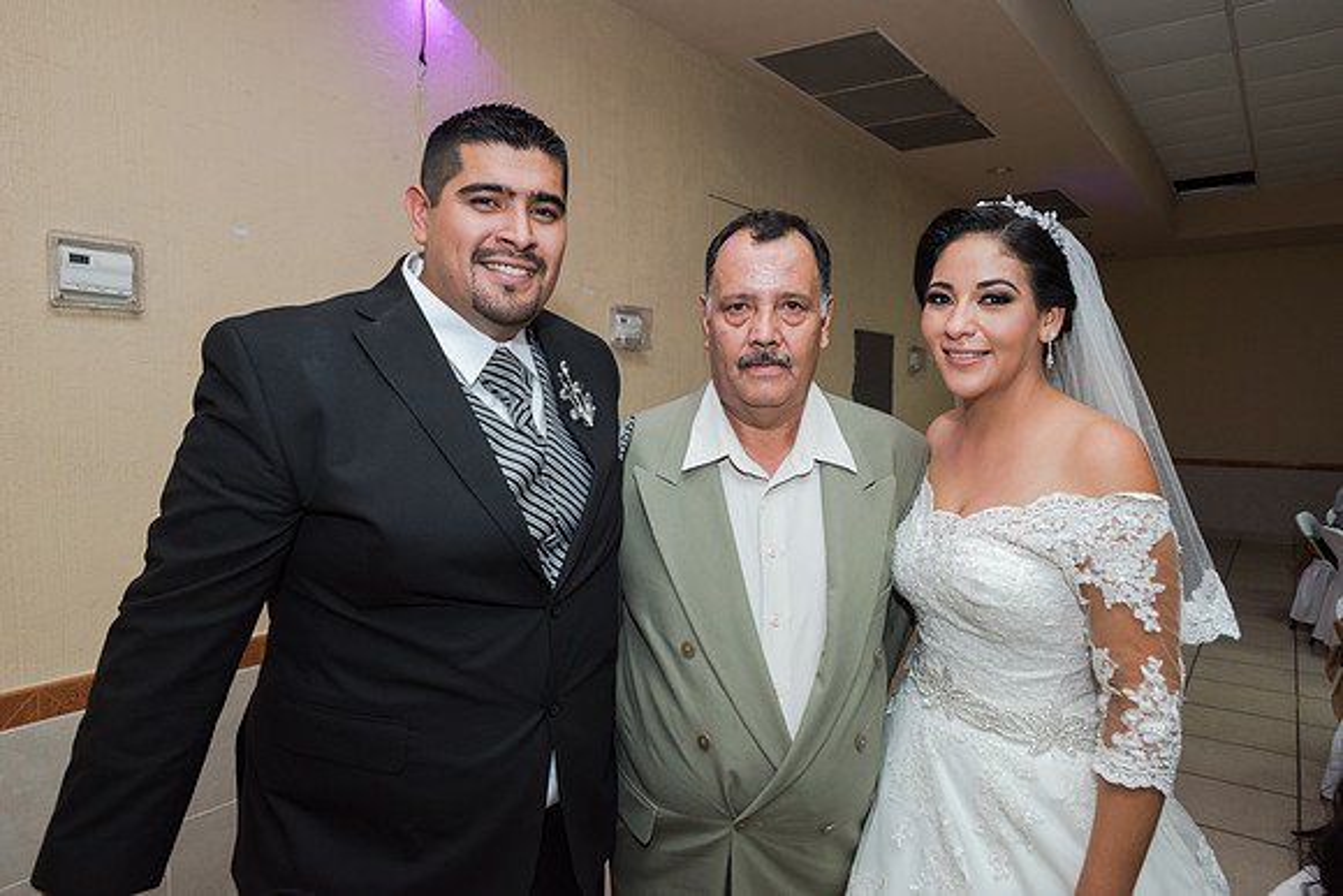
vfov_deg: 53.2
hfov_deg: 73.7
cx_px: 672
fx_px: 896
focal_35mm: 24
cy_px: 448
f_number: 4
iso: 1600
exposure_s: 1/100
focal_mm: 24
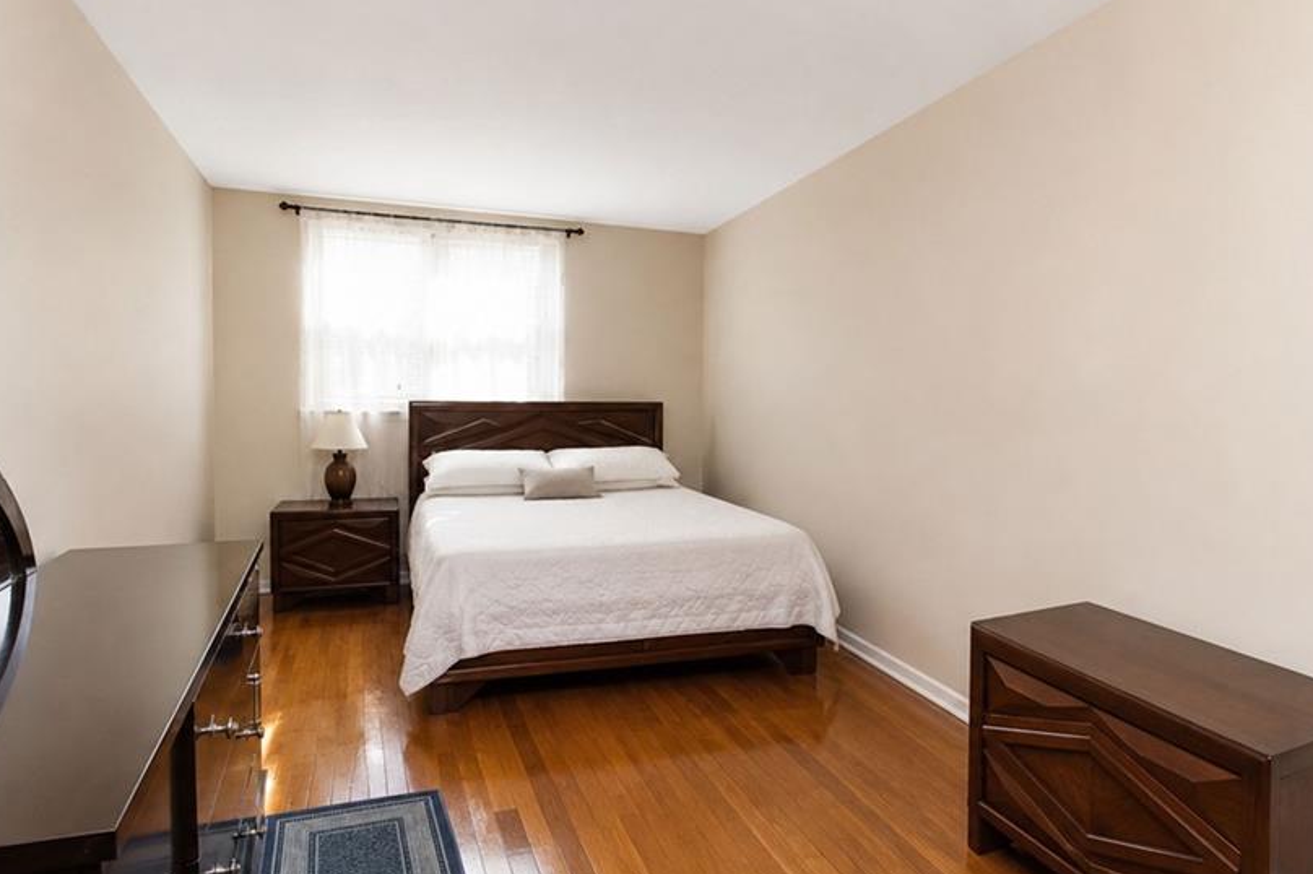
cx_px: 630
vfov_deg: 64.5
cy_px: 424
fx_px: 693
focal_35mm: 19
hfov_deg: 86.9
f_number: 8
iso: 2000
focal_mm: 10
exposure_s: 1/60
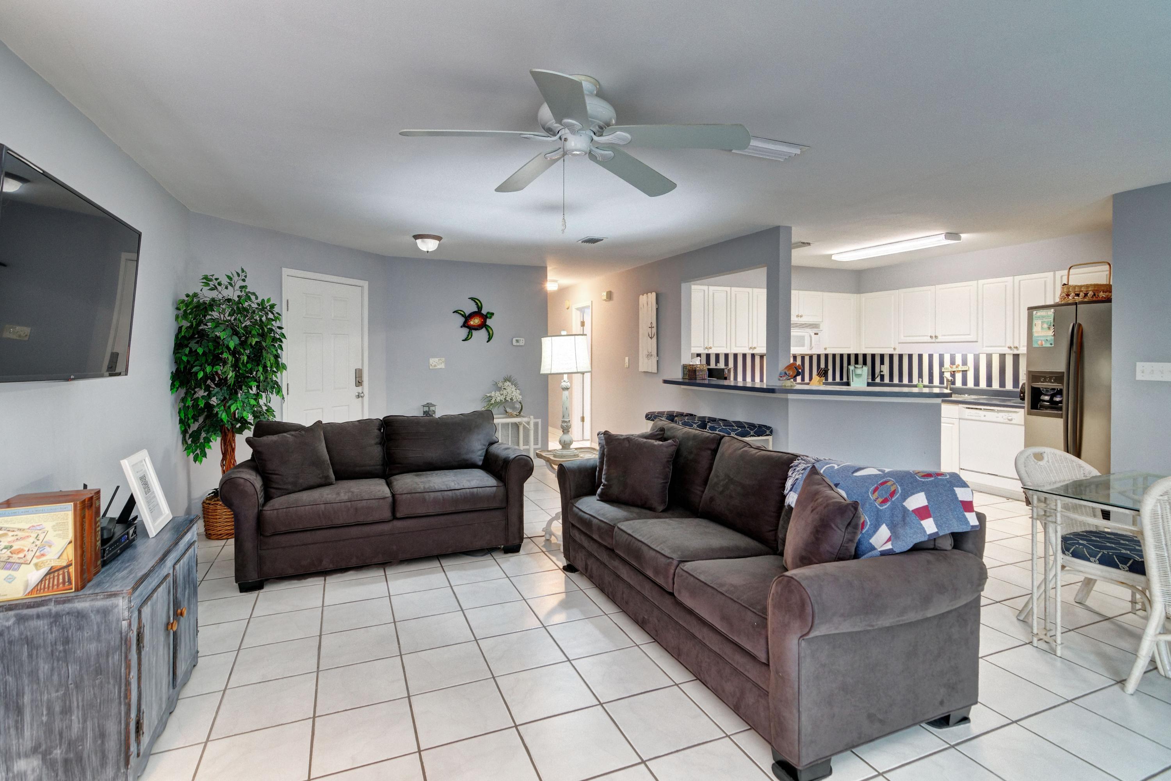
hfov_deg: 96.7
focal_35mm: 16
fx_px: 520
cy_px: 390
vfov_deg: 73.8
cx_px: 586
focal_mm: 11
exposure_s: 1/60
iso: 400
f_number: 7.1
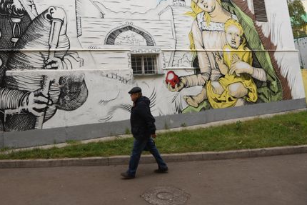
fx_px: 222
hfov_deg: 67.1
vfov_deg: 46.9
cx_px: 97
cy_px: 41
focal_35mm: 26
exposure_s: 1/200
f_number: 5
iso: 64
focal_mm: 16
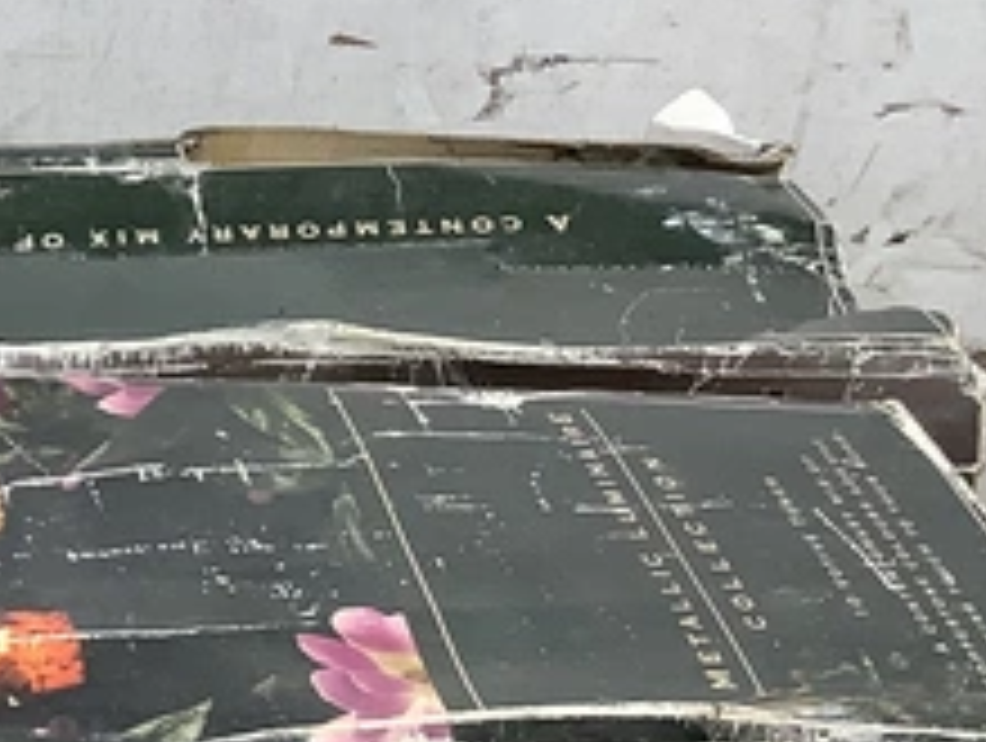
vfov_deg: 13.9
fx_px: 3024
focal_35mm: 106
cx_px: -477
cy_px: 569
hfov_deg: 16.9
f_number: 2.4
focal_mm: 3.3
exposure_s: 1/60
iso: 50
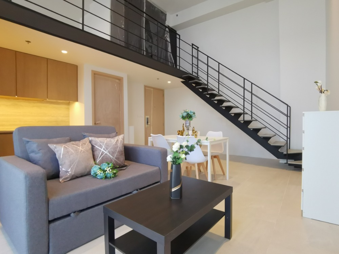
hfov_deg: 91.0
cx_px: 170
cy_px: 127
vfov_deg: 74.7
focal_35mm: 17
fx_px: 166
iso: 320
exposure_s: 1/50
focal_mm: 2.26
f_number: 2.2
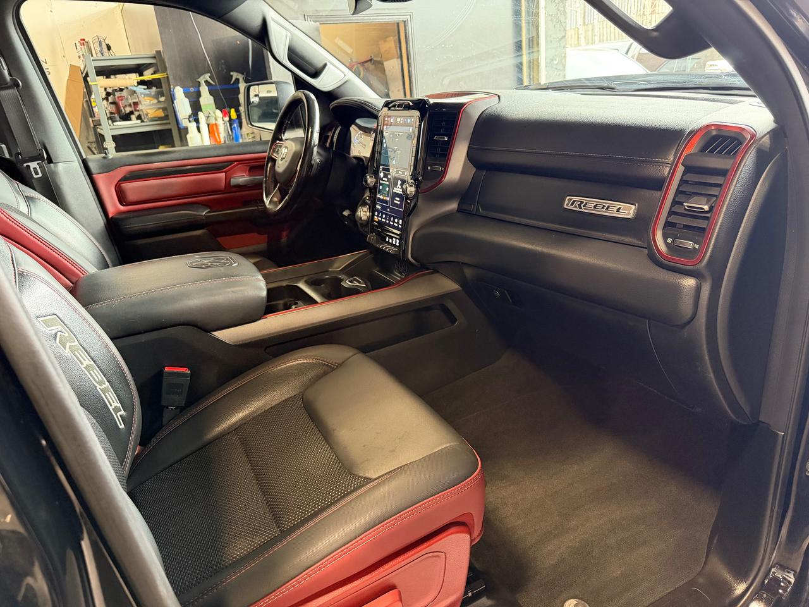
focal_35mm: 24
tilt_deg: -22.7
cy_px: 304
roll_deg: +6.0
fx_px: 561
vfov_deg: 56.8
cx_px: 404
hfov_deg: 71.6
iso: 800
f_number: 1.78
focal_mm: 6.76
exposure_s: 1/46
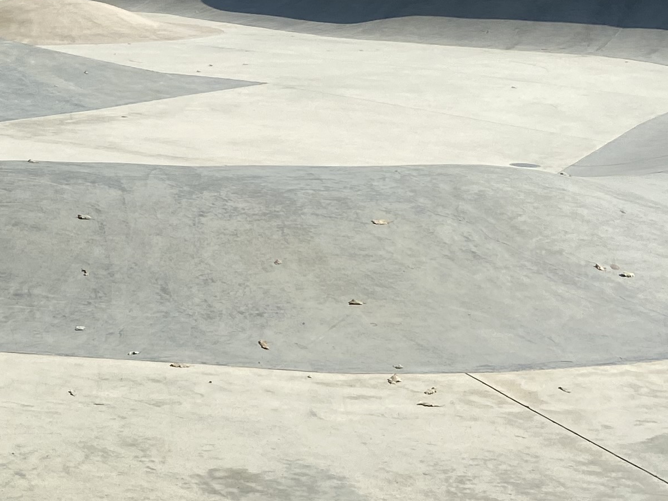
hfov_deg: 20.8
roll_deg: -2.0
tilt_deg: -9.9
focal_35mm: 88
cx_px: -128
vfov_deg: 16.6
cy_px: 80
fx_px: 1698
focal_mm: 4.25
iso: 32
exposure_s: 1/4274
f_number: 1.8
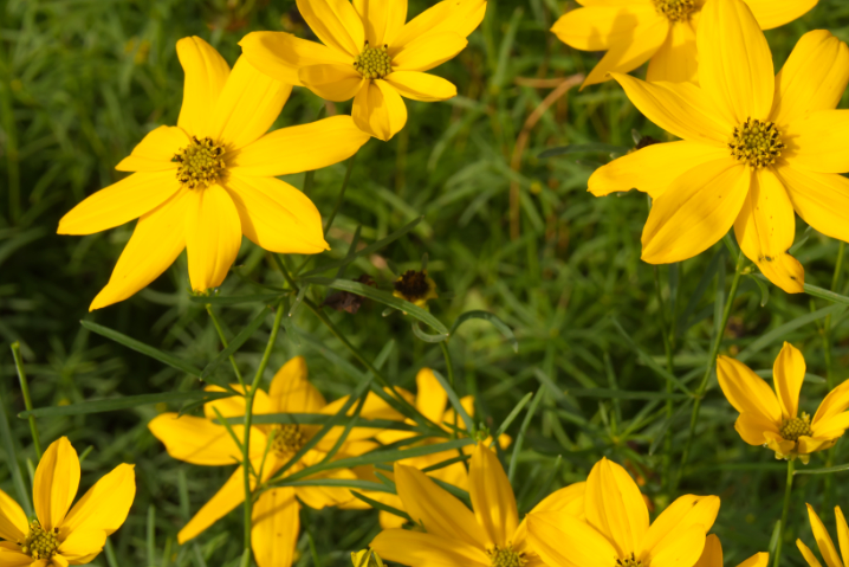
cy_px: 291
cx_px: 486
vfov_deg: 12.1
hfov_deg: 18.1
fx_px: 2661
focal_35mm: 113
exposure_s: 1/100
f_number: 13
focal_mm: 45
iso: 100
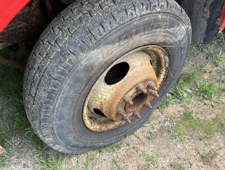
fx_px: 182
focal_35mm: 28
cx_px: 110
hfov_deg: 63.4
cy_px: 82
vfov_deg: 49.8
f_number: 1.6
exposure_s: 1/317
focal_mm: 5.1
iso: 50
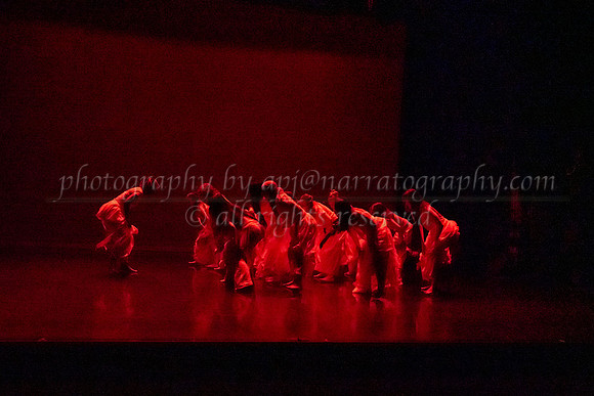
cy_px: 196
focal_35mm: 46
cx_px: 312
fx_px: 762
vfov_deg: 29.2
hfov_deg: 42.6
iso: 6400
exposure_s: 1/400
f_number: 4
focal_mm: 39
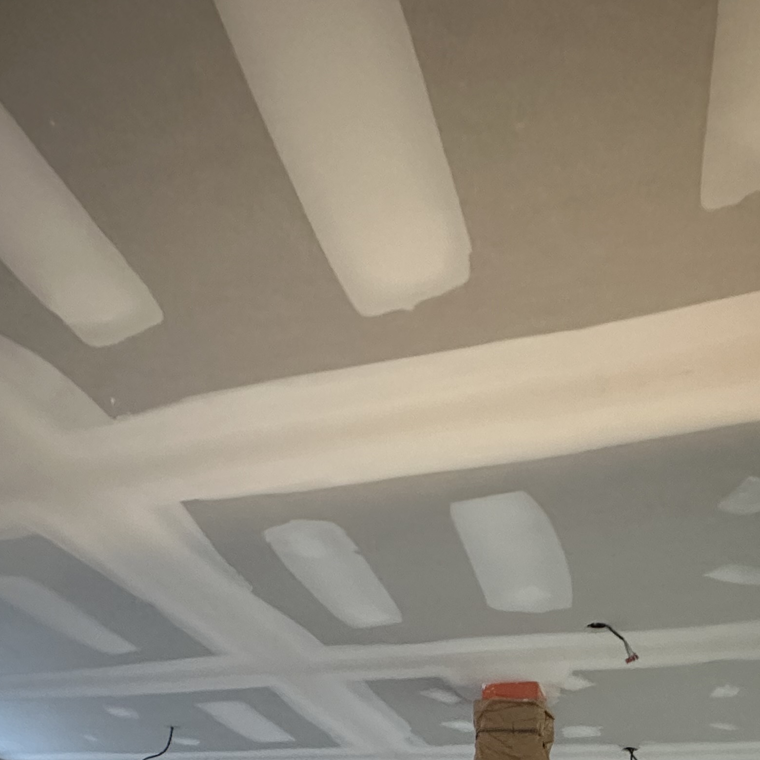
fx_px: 795
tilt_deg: +19.3
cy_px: 692
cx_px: 394
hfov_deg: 51.1
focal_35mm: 32
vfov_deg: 45.9
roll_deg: -3.8
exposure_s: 1/34
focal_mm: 2.22
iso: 1000
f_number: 2.2
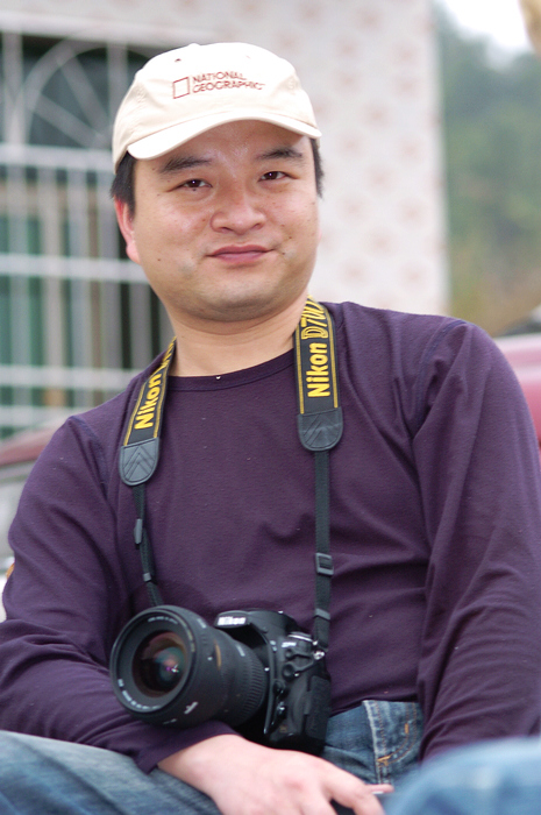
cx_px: 270
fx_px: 3559
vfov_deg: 13.1
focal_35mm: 158
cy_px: 408
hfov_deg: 8.7
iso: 200
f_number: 4
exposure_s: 1/60
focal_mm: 105
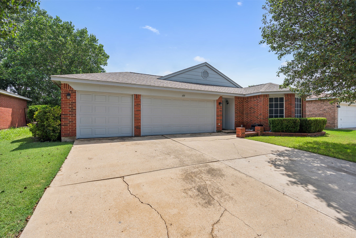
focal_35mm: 17
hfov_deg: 93.3
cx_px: 178
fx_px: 168
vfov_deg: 70.4
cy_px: 119
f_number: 5.6
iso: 200
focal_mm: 17
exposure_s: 1/1000
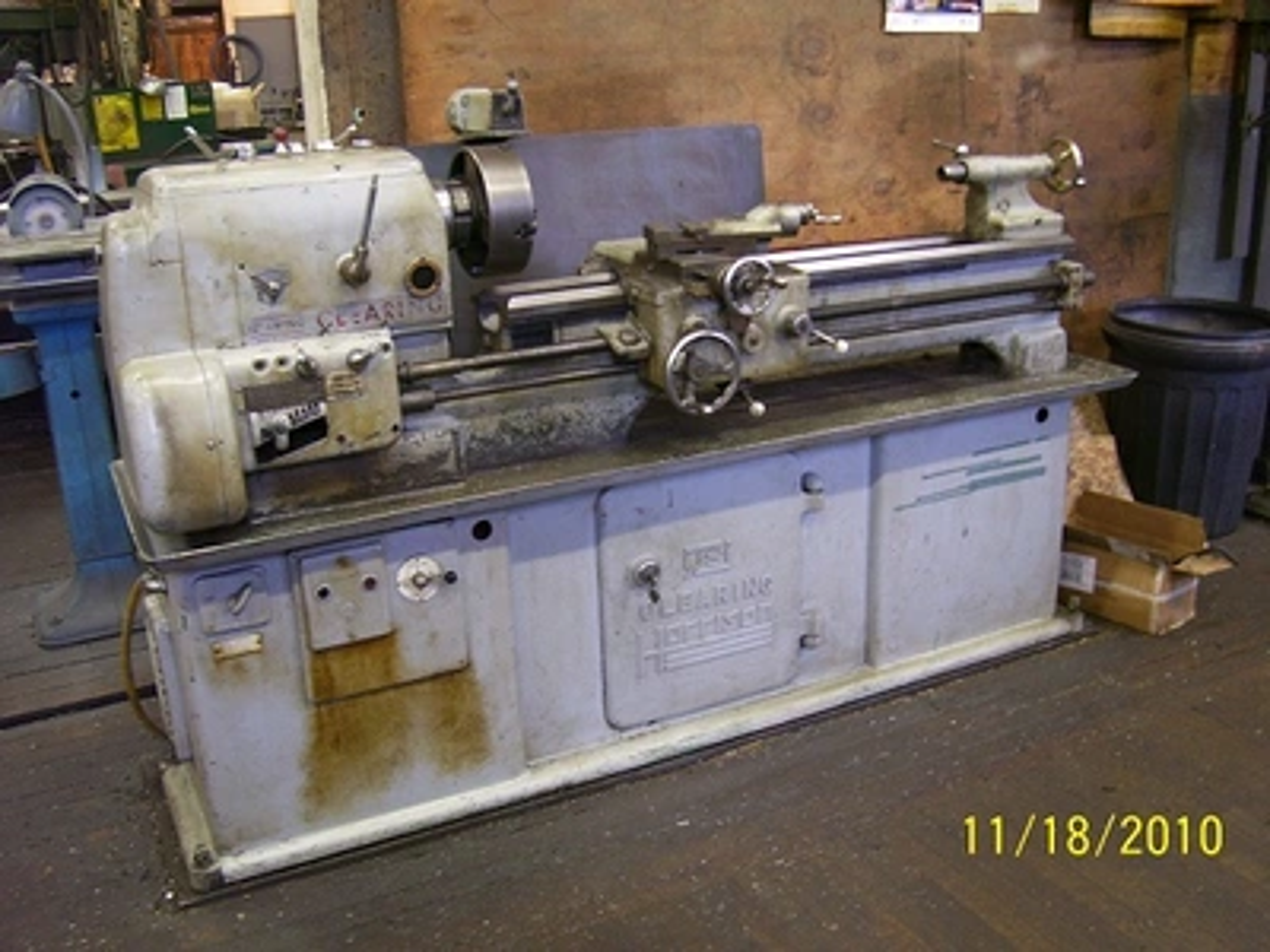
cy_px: 476
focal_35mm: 34
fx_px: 1247
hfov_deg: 54.0
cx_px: 635
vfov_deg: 41.8
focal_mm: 5.6
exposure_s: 1/8
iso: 160
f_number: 2.7
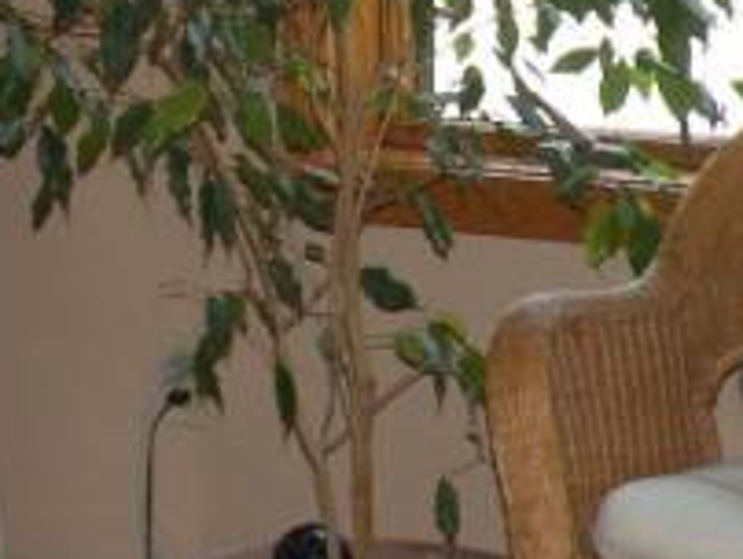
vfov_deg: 8.9
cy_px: 121
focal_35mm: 167
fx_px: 3589
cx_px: 188
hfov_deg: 11.8
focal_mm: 5.8
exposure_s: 1/59.2
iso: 74
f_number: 3.2
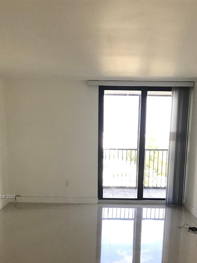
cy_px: 197
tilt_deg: -10.3
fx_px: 319
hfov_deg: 34.3
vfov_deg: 43.4
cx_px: 103
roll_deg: -0.4
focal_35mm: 42
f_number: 1.8
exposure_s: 1/40
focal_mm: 3.99
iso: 20
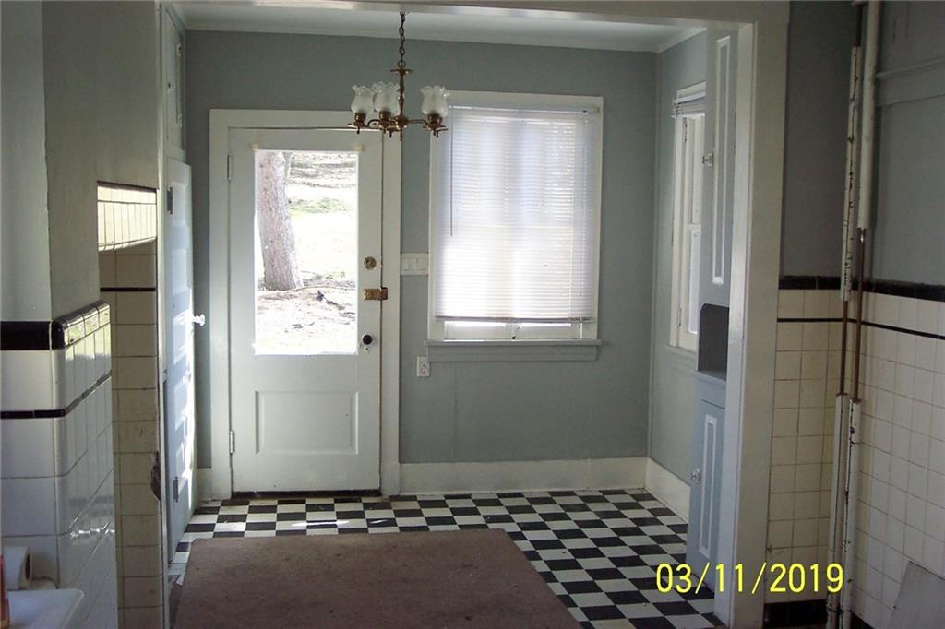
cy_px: 314
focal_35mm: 38
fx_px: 997
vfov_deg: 35.0
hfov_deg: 50.7
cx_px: 472
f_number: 2.8
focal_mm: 8
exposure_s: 1/125
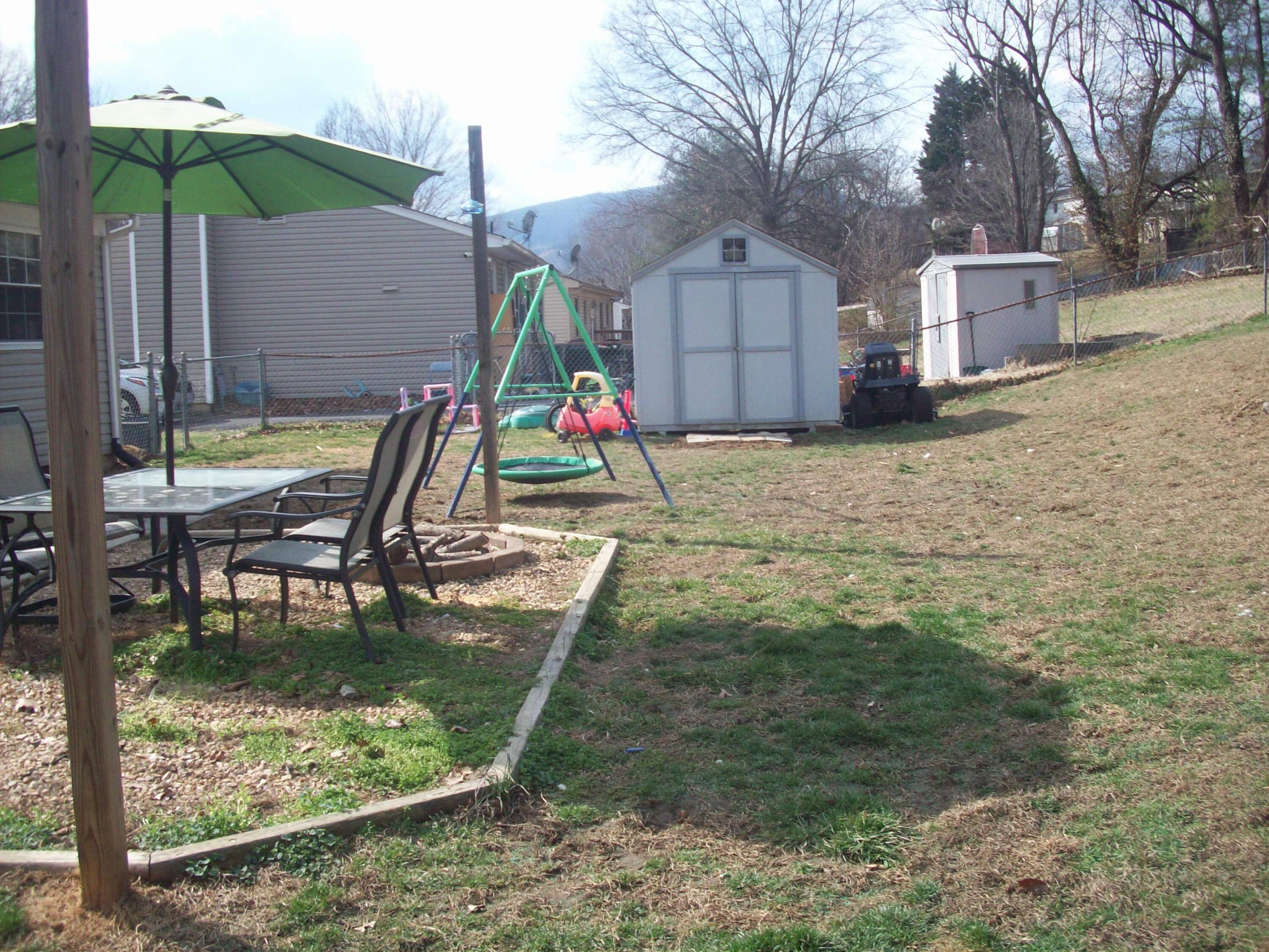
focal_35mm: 37
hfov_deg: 50.1
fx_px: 1356
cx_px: 634
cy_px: 476
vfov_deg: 38.7
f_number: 5.6
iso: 80
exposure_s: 1/189
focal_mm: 6.2
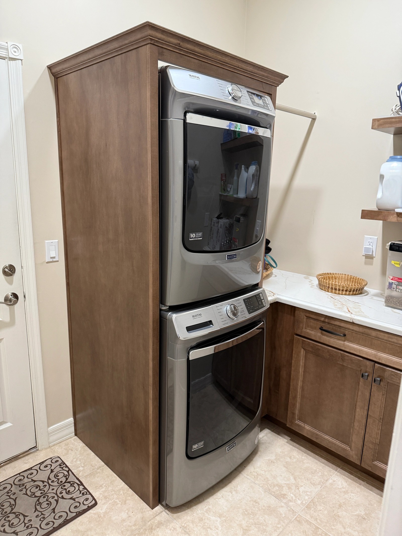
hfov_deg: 56.8
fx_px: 372
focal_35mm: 24
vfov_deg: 71.6
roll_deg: -1.7
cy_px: 268
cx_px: 201
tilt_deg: -12.3
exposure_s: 1/60
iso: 250
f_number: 1.78
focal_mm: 6.76
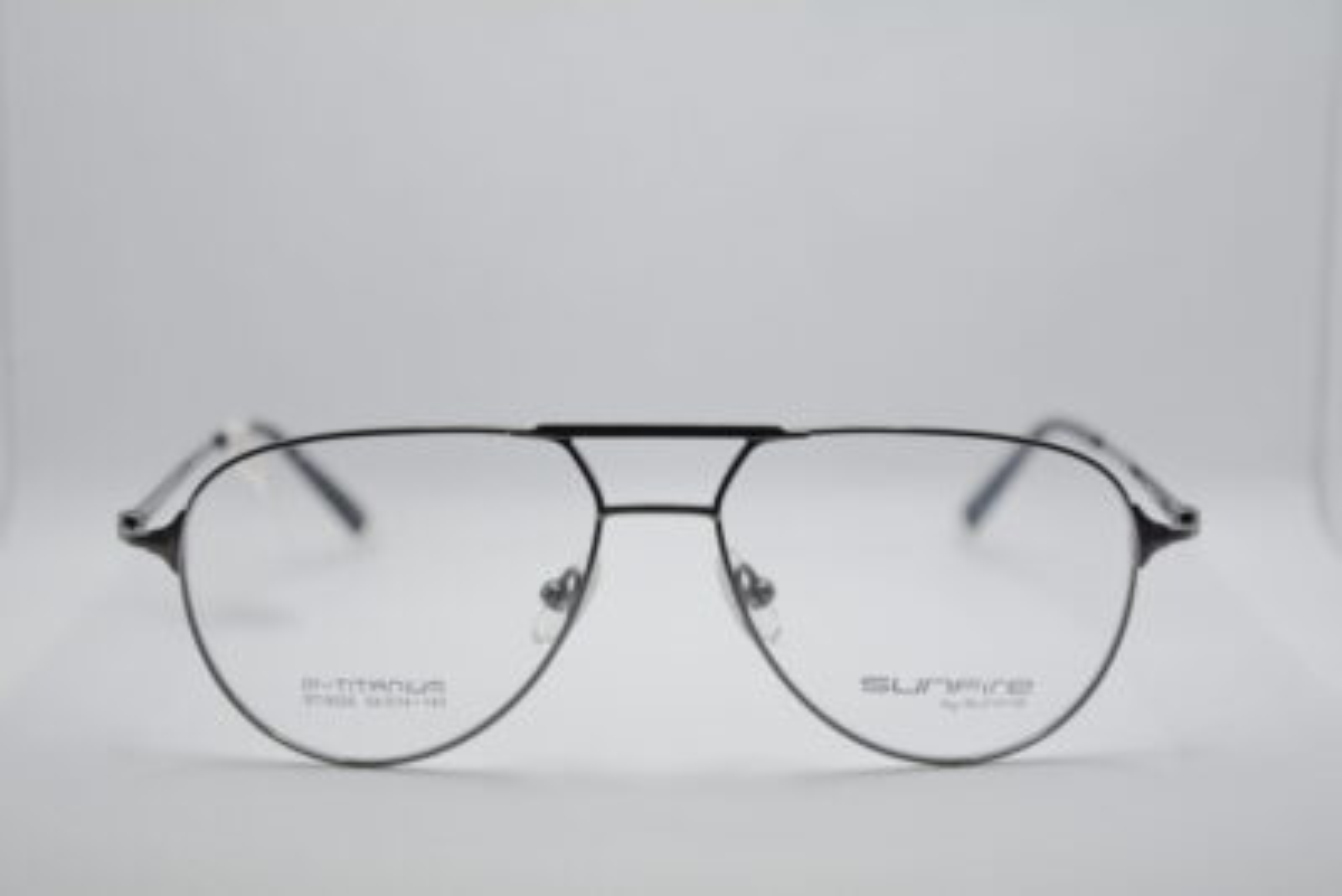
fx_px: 3076
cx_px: 671
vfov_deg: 16.6
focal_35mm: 82
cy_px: 448
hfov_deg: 24.6
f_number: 5.6
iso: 280
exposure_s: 1/125
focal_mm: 55
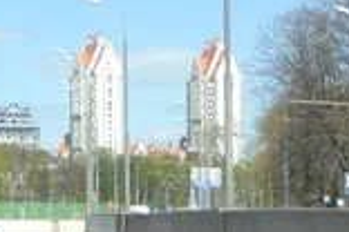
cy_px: -37
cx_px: 4
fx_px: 1638
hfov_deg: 12.0
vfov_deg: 8.1
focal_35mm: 169
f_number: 3.8
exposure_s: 1/4000
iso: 800
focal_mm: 22
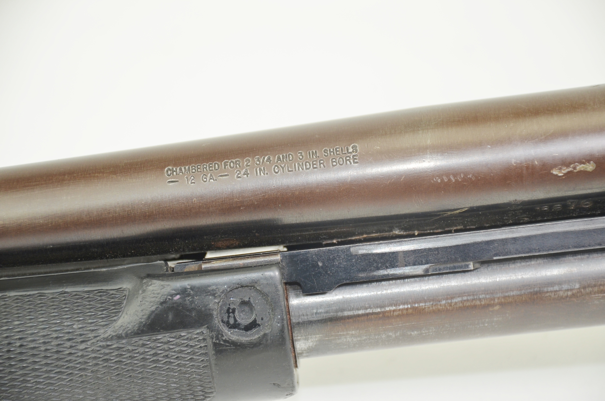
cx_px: 302
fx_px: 2516
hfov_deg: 13.7
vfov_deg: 9.1
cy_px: 200
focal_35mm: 150
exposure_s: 1/100
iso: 400
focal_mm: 100
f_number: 5.6
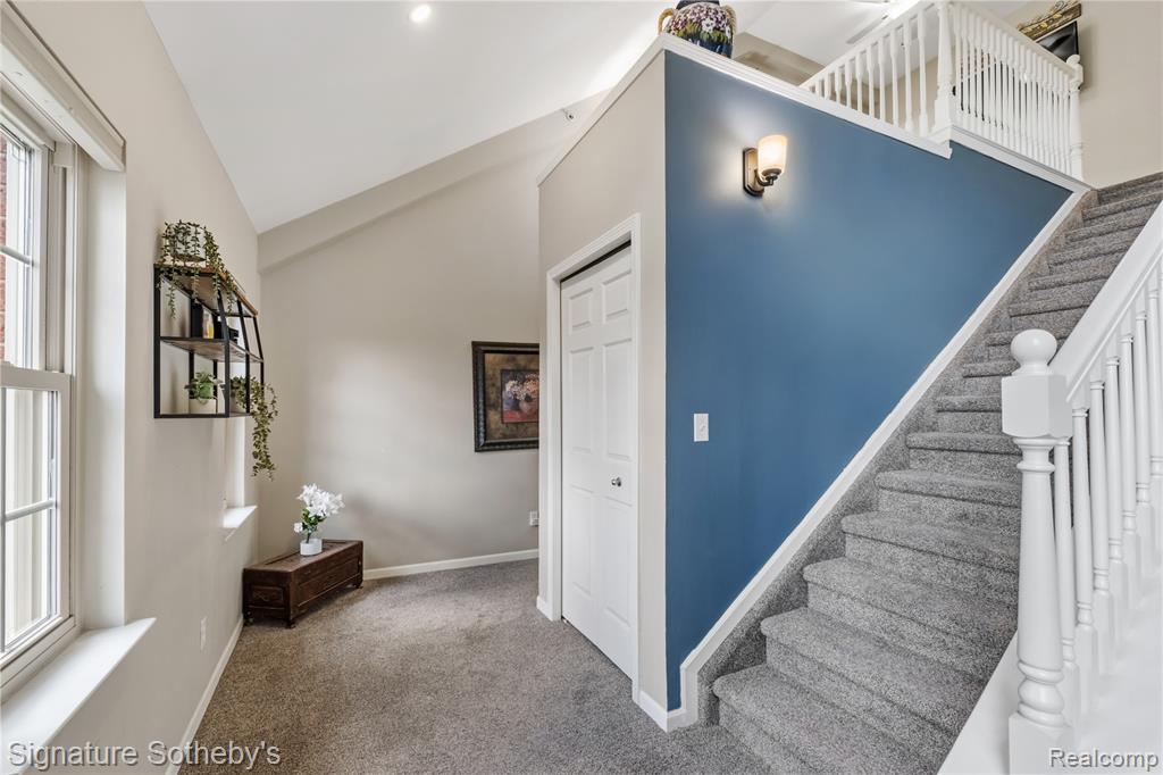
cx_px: 582
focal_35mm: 15
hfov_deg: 100.4
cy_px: 388
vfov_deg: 77.3
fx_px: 484
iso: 800
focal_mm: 10
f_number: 5.6
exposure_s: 1/4
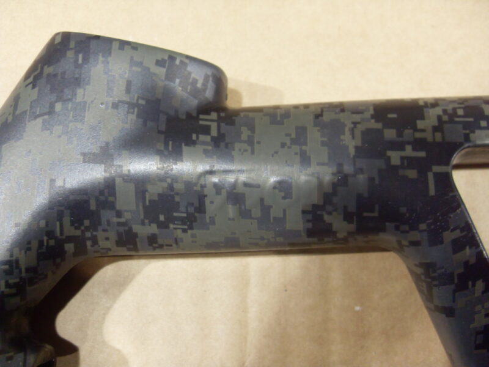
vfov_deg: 40.7
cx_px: 244
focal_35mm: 35
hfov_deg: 52.6
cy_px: 184
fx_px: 494
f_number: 2.8
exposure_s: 1/10
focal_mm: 6.3
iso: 200
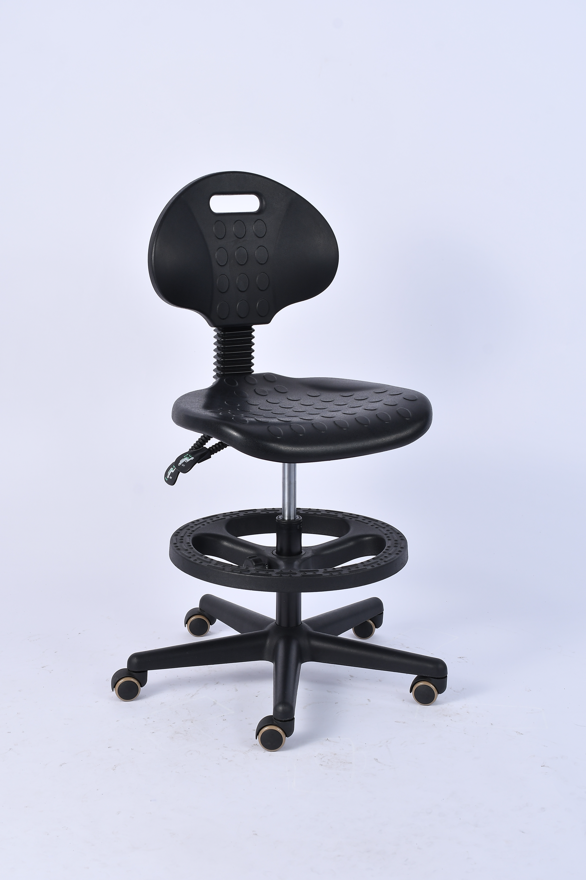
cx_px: 293
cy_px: 440
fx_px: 1465
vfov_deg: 33.4
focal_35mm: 60
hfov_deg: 22.6
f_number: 9
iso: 125
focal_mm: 40
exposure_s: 1/125
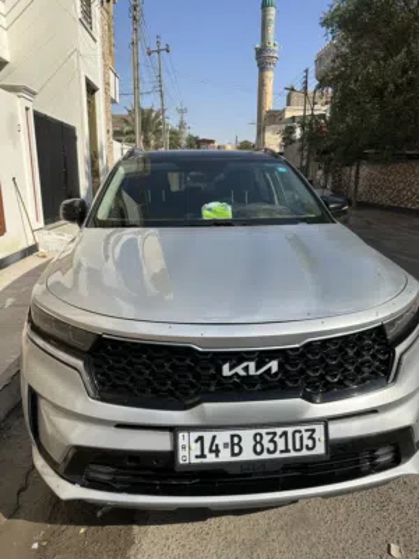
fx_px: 387
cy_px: 280
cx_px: 210
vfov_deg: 71.6
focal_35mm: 24
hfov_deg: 56.8
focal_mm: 6.86
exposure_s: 1/5263
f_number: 1.78
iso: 80
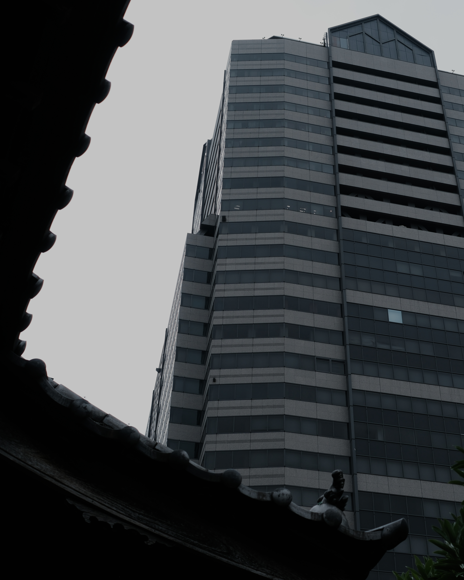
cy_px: 291
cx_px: 361
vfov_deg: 32.5
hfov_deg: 25.8
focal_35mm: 58
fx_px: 996
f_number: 4.5
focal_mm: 27
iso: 125
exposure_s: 1/250
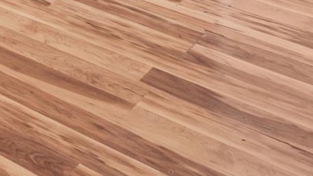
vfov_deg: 9.6
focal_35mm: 95
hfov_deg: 20.6
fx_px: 787
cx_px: -87
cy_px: -371
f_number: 9
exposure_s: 1
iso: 250
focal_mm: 11
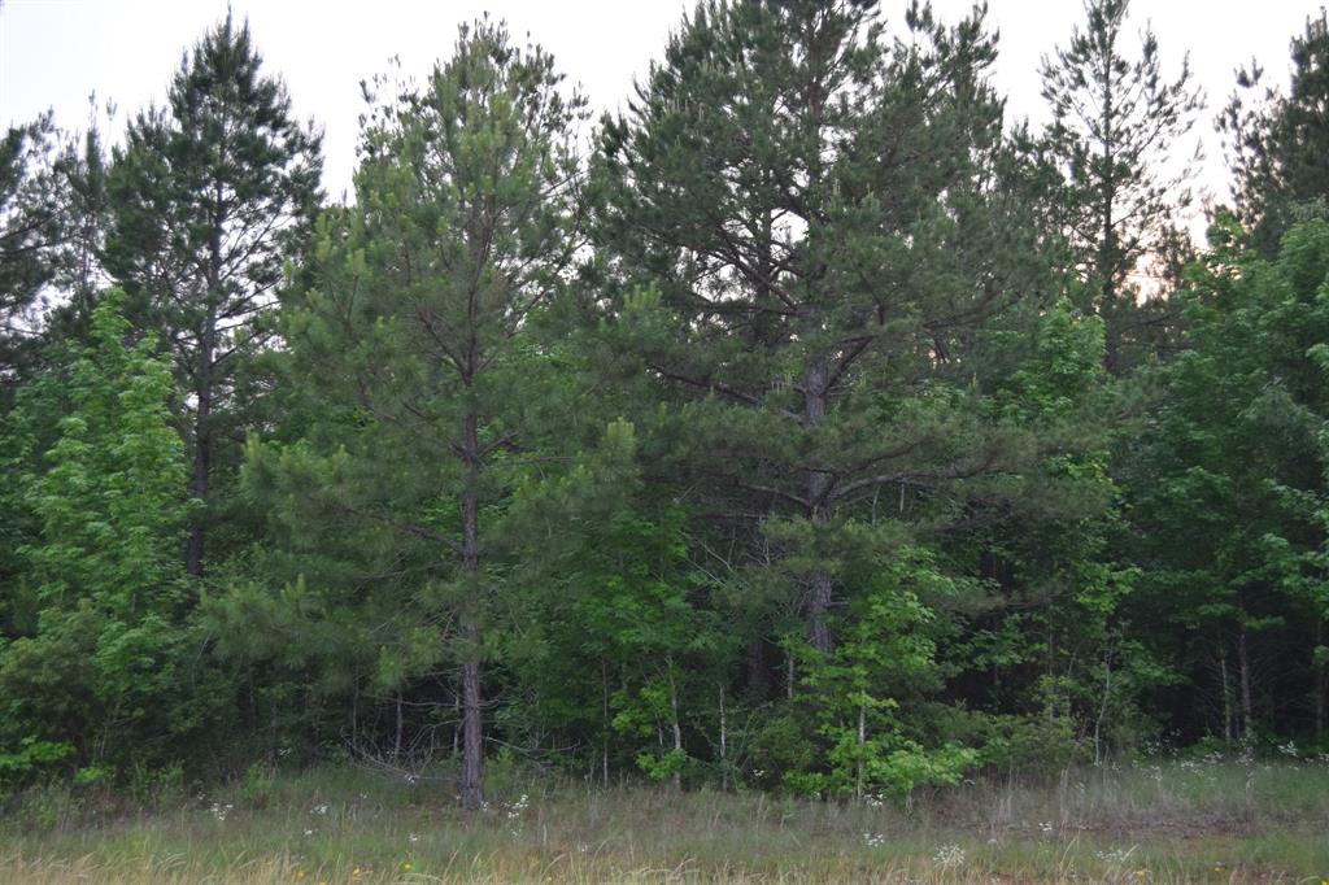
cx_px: 664
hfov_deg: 41.1
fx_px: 1771
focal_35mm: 48
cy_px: 442
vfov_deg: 28.1
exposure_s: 1/100
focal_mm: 32
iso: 800
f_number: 5
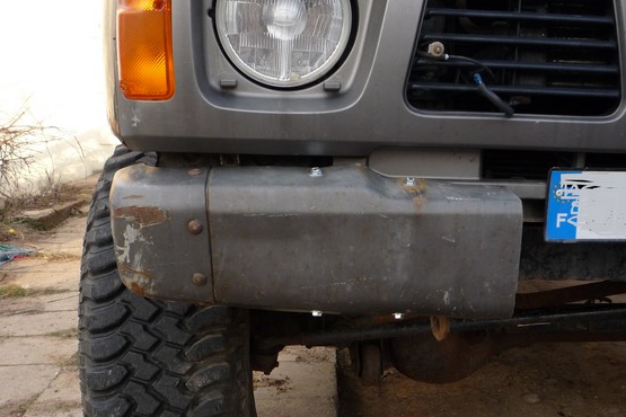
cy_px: 302
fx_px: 782
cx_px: 346
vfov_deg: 29.5
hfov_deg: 43.5
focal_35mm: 45
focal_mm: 5.2
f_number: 3.3
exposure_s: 1/80
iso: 100
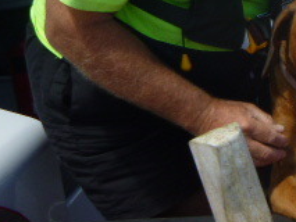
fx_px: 642
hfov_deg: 24.0
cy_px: 18
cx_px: 340
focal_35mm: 75
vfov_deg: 19.3
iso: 100
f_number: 3.9
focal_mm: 4.5
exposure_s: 1/400
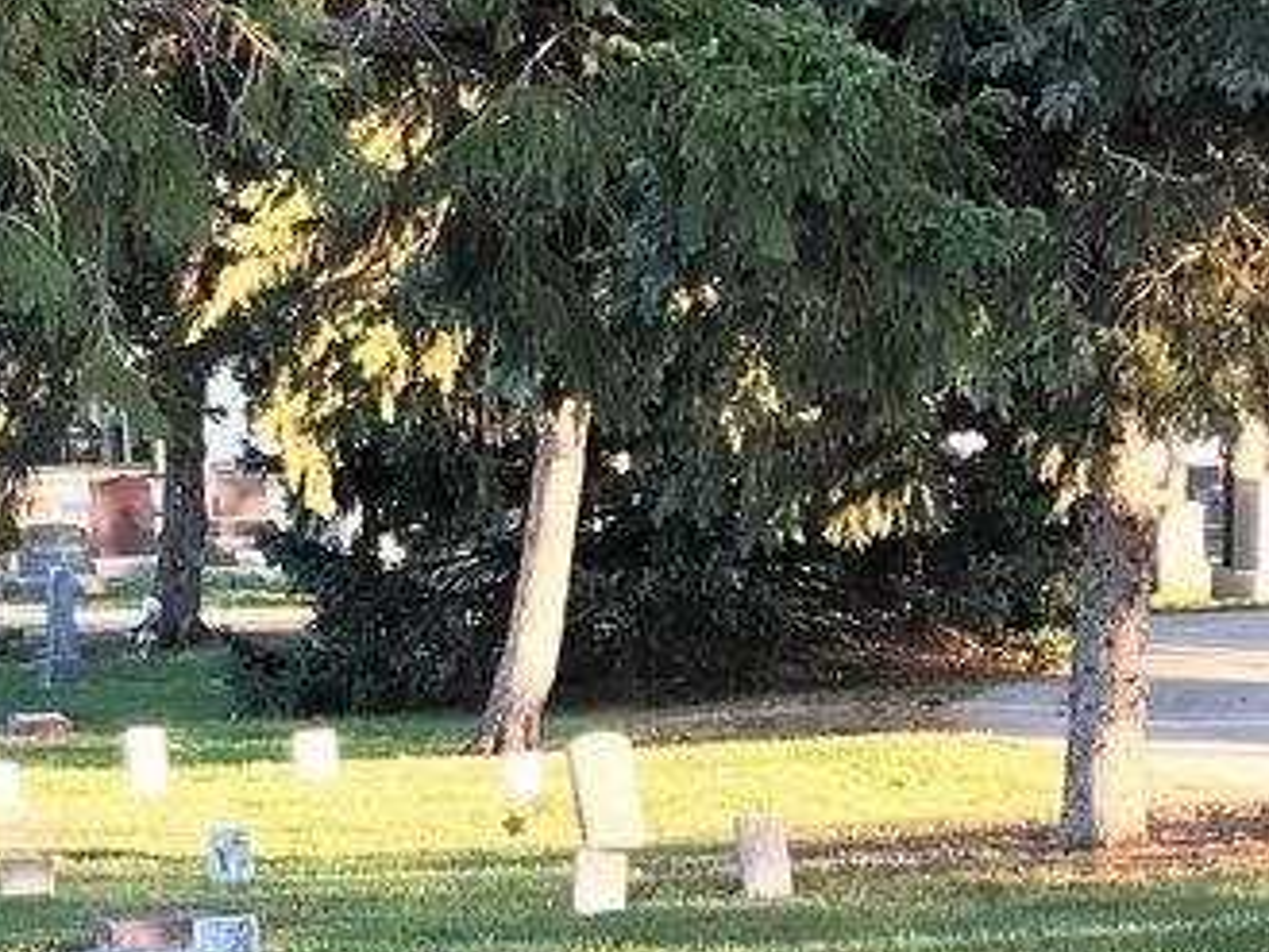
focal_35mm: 68
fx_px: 2494
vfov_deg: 20.4
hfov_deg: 27.9
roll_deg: +0.4
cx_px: 1030
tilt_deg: -13.7
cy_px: 1114
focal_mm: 3.99
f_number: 1.8
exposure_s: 1/120
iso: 25
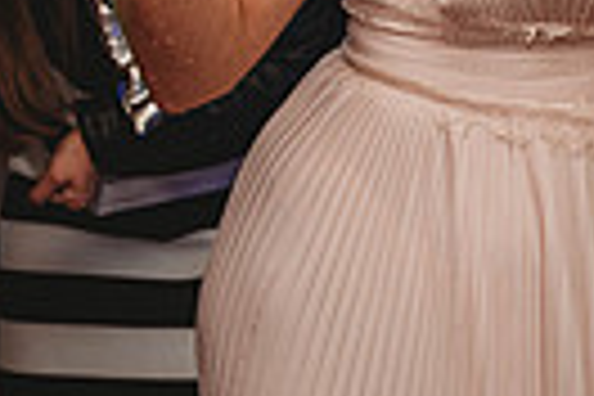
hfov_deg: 16.6
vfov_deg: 11.3
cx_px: 851
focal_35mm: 114
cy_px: -284
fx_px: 1881
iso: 400
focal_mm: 24
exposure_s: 1/80
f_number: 4
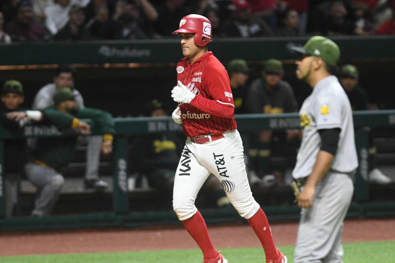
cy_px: 144
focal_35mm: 538
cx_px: 220
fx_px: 5902
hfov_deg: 3.8
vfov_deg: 2.6
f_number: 2.8
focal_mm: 300
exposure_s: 1/500
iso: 2500
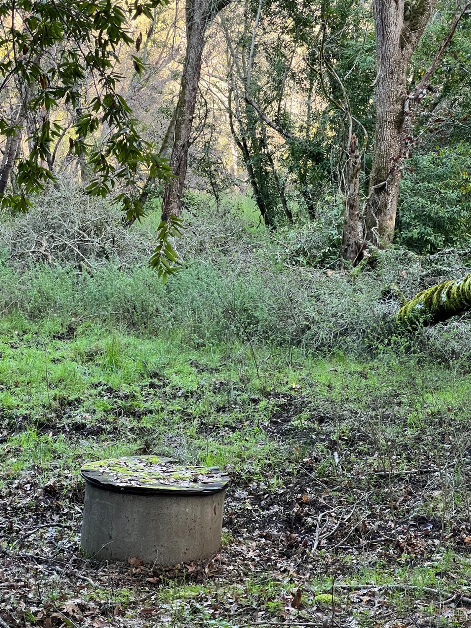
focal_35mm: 77
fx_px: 1397
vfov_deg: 25.3
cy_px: 314
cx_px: 236
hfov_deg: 19.1
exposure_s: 1/122
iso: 250
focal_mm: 9
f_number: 2.8
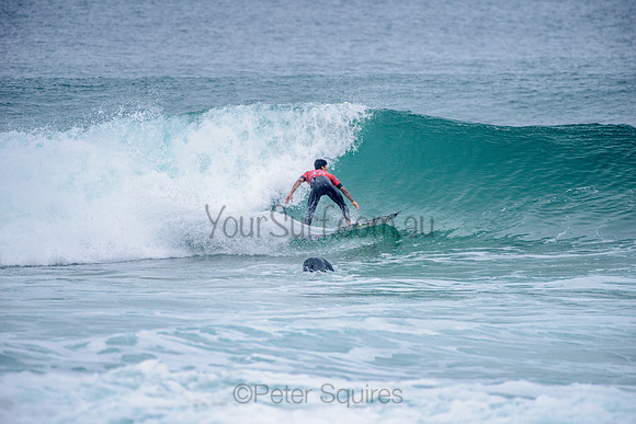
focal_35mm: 500
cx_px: 318
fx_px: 8835
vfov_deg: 2.8
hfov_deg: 4.1
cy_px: 212
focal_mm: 500
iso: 250
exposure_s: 1/2000
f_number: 5.6
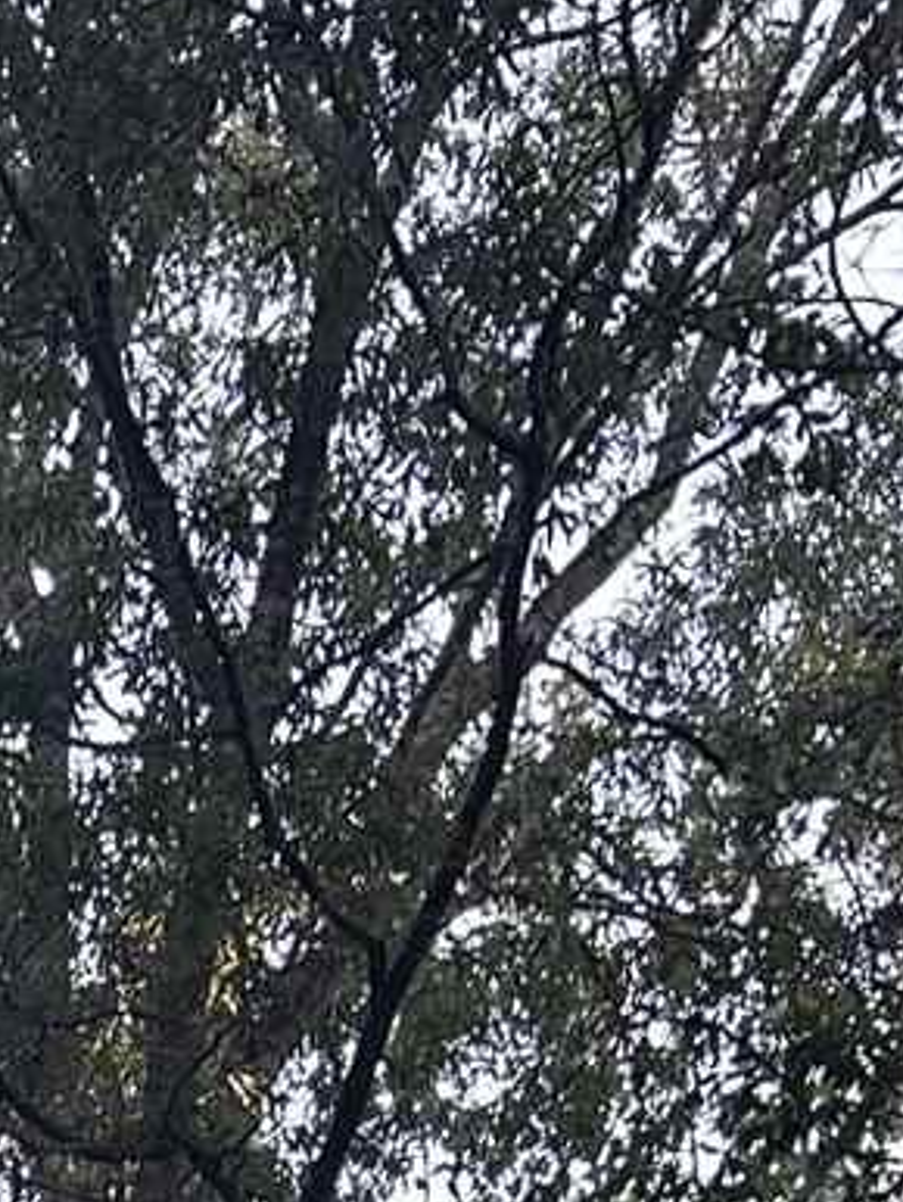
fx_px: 5385
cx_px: -1202
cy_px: 3257
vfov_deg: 10.3
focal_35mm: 155
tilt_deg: +21.9
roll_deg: -0.3
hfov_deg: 8.8
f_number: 1.5
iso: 64
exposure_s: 1/137
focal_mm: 5.7
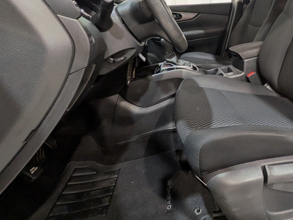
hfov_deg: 68.7
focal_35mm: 24
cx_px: 205
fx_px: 203
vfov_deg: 52.8
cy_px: 42
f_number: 2.2
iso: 74
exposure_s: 1/30
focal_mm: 1.83
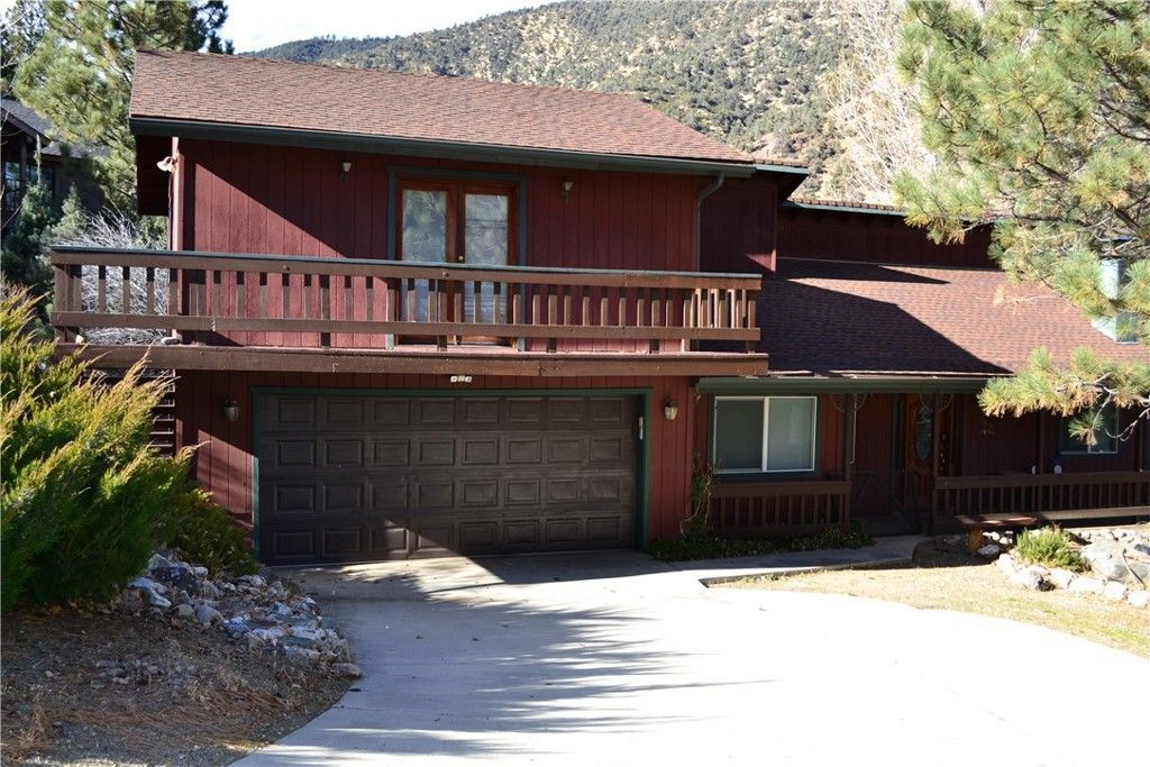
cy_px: 384
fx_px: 1054
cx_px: 575
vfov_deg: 40.0
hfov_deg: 57.2
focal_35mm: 33
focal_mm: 22
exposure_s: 1/200
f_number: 5.6
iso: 125
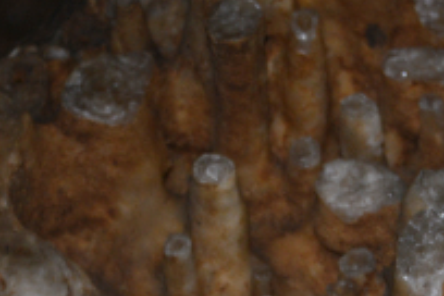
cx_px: 727
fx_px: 5920
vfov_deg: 2.8
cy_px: 693
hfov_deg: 4.3
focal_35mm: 480
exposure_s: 1/250
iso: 320
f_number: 5.3
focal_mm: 98
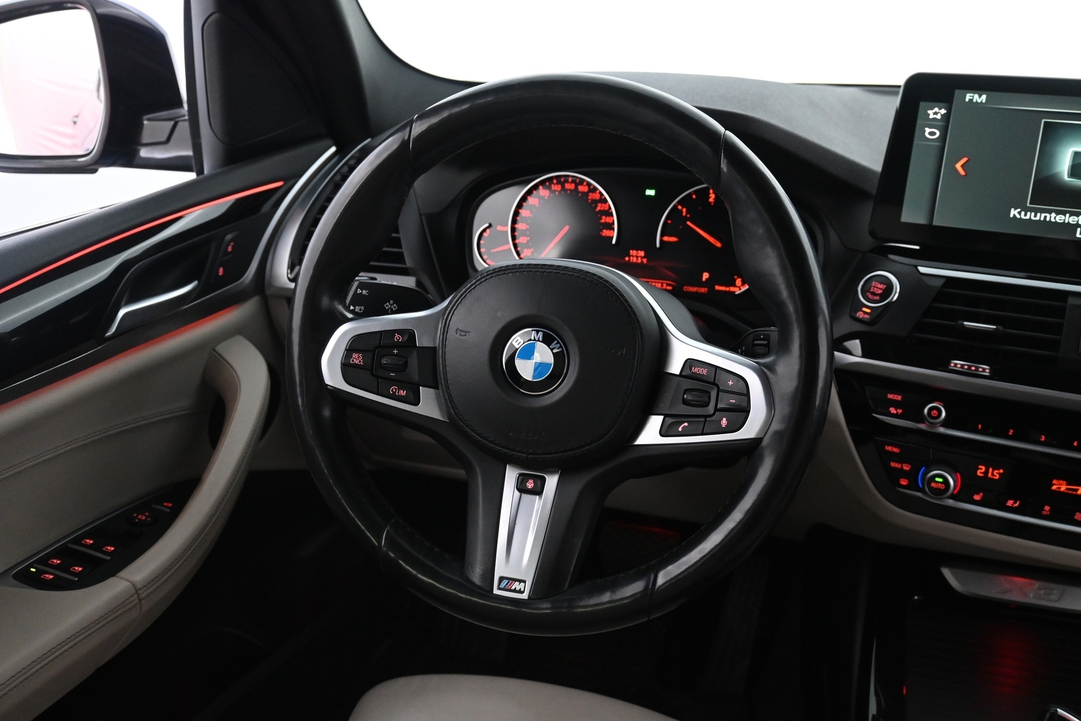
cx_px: 540
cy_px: 360
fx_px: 1013
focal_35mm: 34
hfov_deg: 56.1
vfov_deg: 39.1
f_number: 4
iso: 2500
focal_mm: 22.5
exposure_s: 1/40
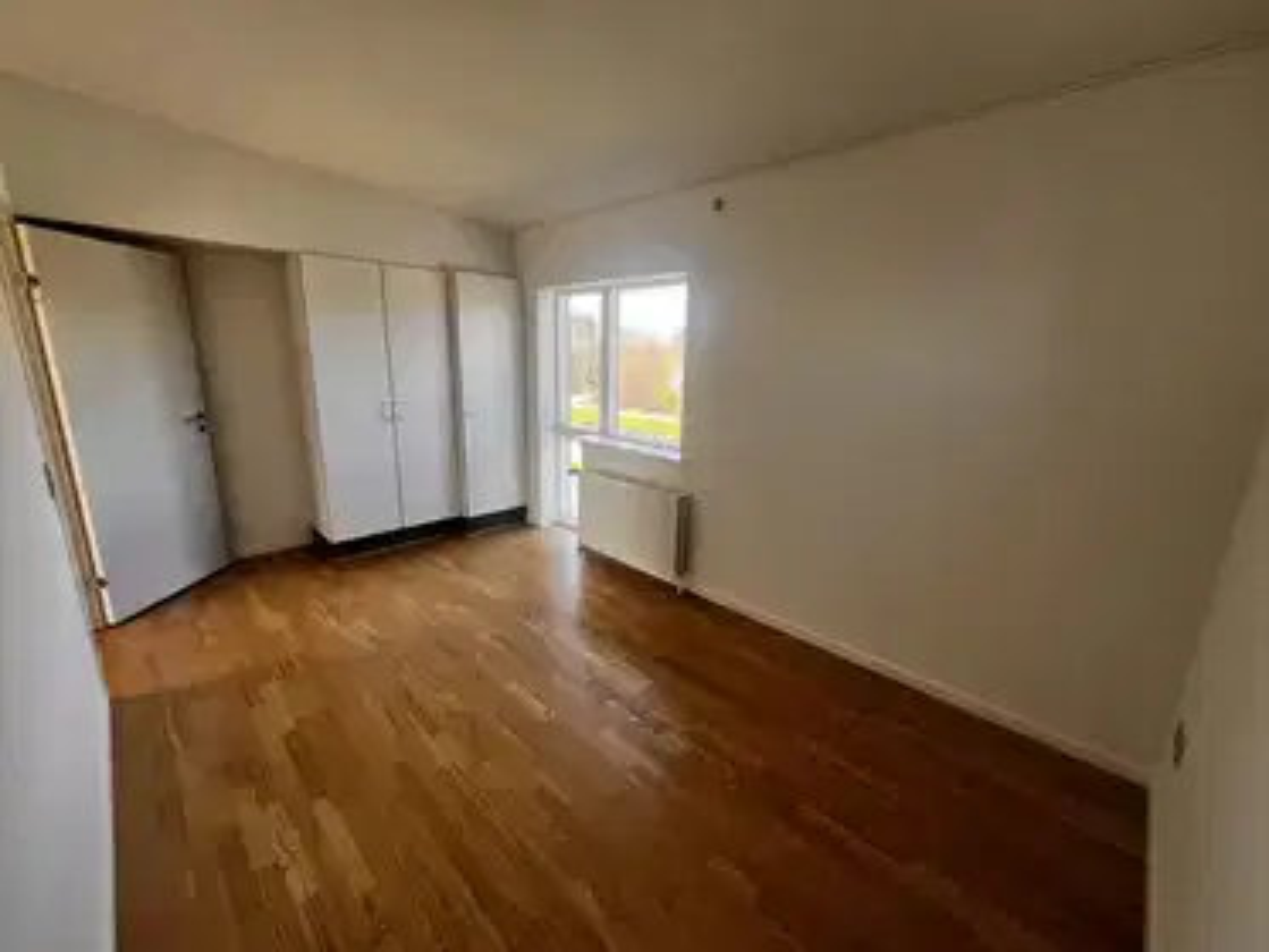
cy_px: 476
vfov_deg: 89.9
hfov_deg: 106.2
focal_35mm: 13
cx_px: 634
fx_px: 477
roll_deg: -1.7
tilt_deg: -13.4
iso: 32
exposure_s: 1/99
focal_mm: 1.57
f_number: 1.8
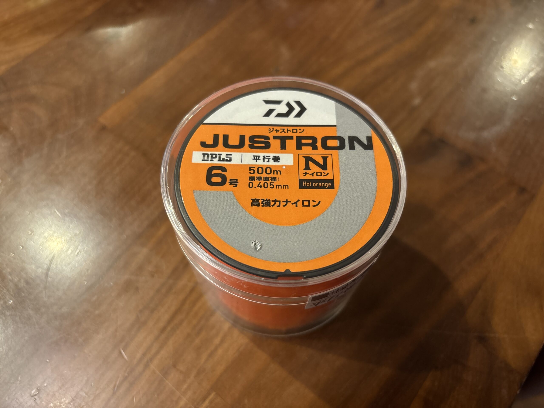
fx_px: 409
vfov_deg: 53.1
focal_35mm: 26
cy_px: 204
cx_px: 272
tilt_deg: -61.6
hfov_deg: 67.3
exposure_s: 1/60
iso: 200
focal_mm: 5.96
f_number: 1.6
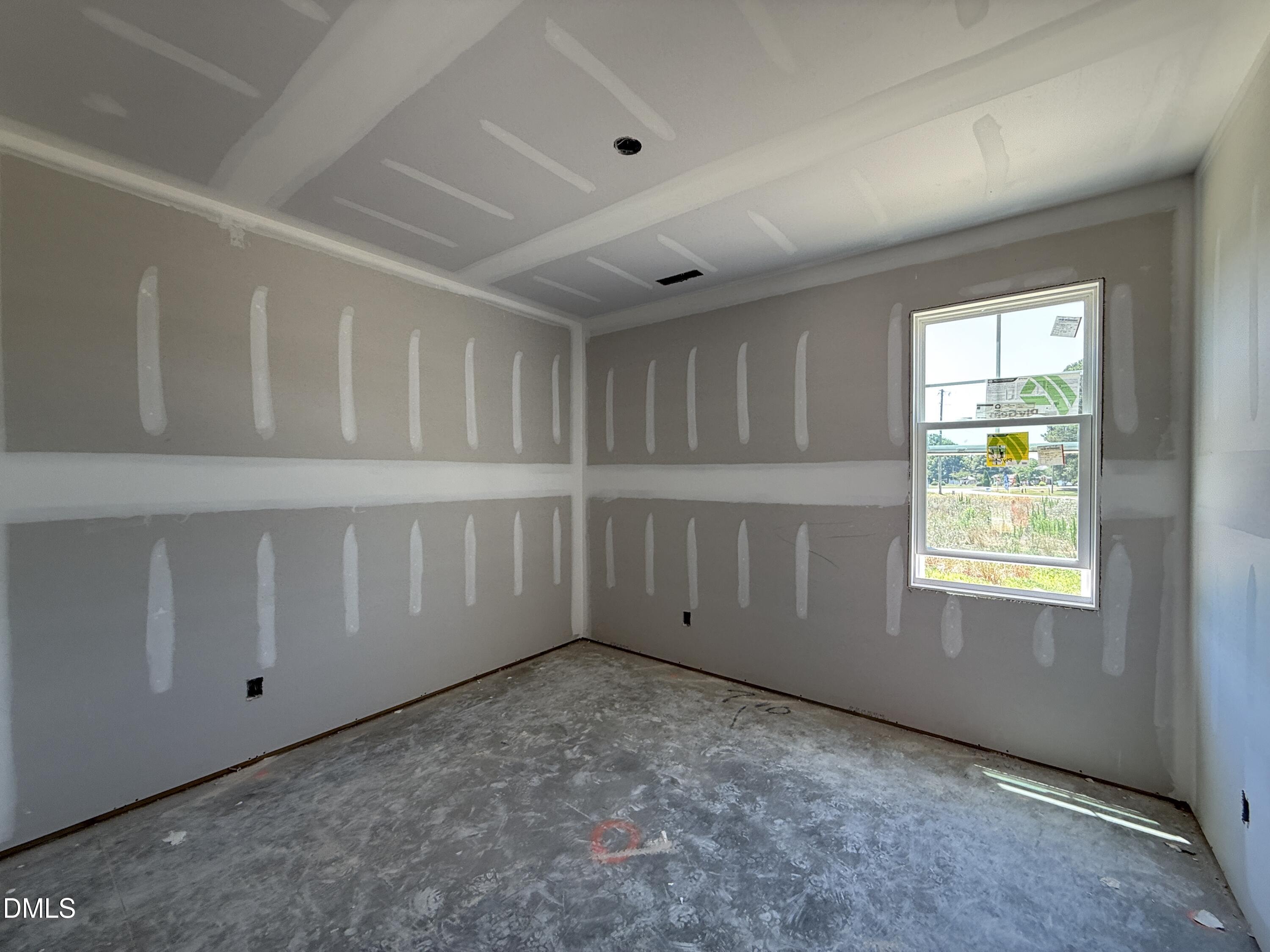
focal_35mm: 14
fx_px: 514
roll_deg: -0.4
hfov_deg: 102.1
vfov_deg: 85.7
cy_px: 476
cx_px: 635
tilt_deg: -0.3
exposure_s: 1/99
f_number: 2.2
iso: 100
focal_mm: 2.22
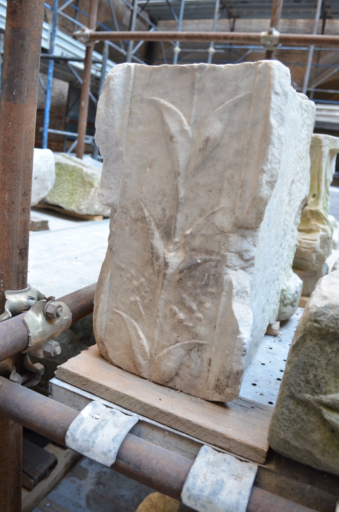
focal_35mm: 27
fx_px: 383
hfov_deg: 47.8
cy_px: 256
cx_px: 170
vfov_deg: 67.5
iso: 720
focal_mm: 18
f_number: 4
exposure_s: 1/60
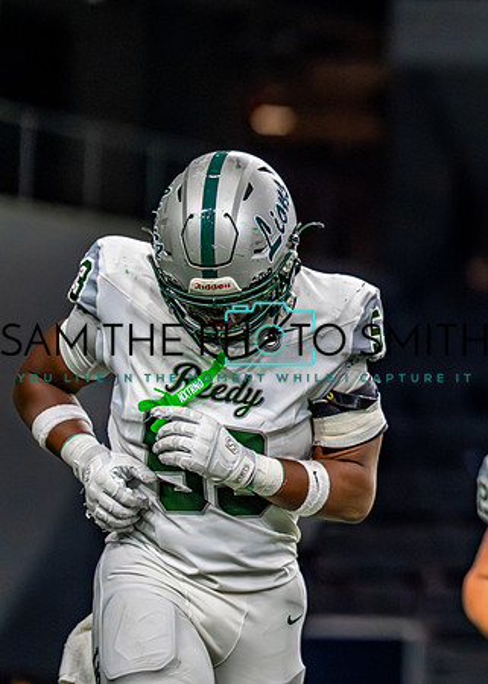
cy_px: 233
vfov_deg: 5.6
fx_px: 6950
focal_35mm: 358
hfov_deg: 4.0
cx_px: 675
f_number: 2.8
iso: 5000
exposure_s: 1/2000
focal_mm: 185
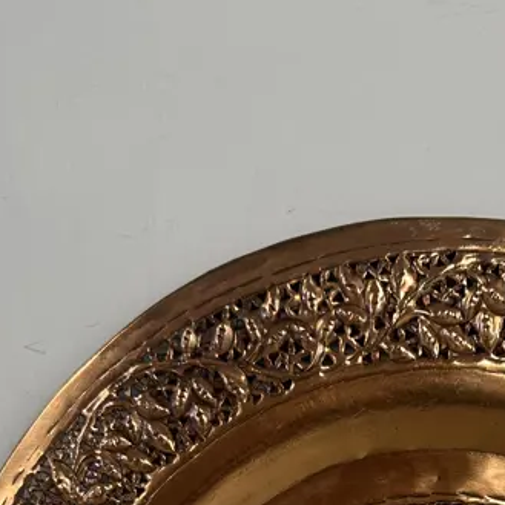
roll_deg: -0.8
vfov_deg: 21.8
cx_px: 448
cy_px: 758
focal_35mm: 66
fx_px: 1089
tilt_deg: -19.9
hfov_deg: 25.3
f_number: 1.78
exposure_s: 1/50
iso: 125
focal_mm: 6.86
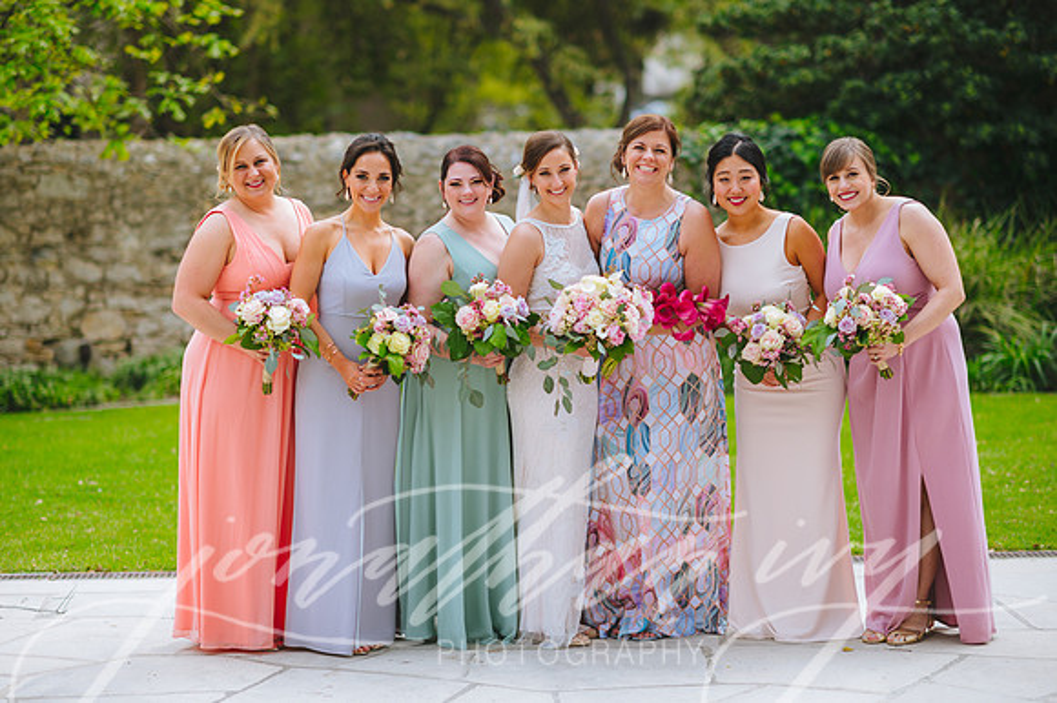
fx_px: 2494
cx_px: 528
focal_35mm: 85
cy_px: 352
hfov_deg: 23.9
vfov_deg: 16.1
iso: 200
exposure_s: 1/2000
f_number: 1.8
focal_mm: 85
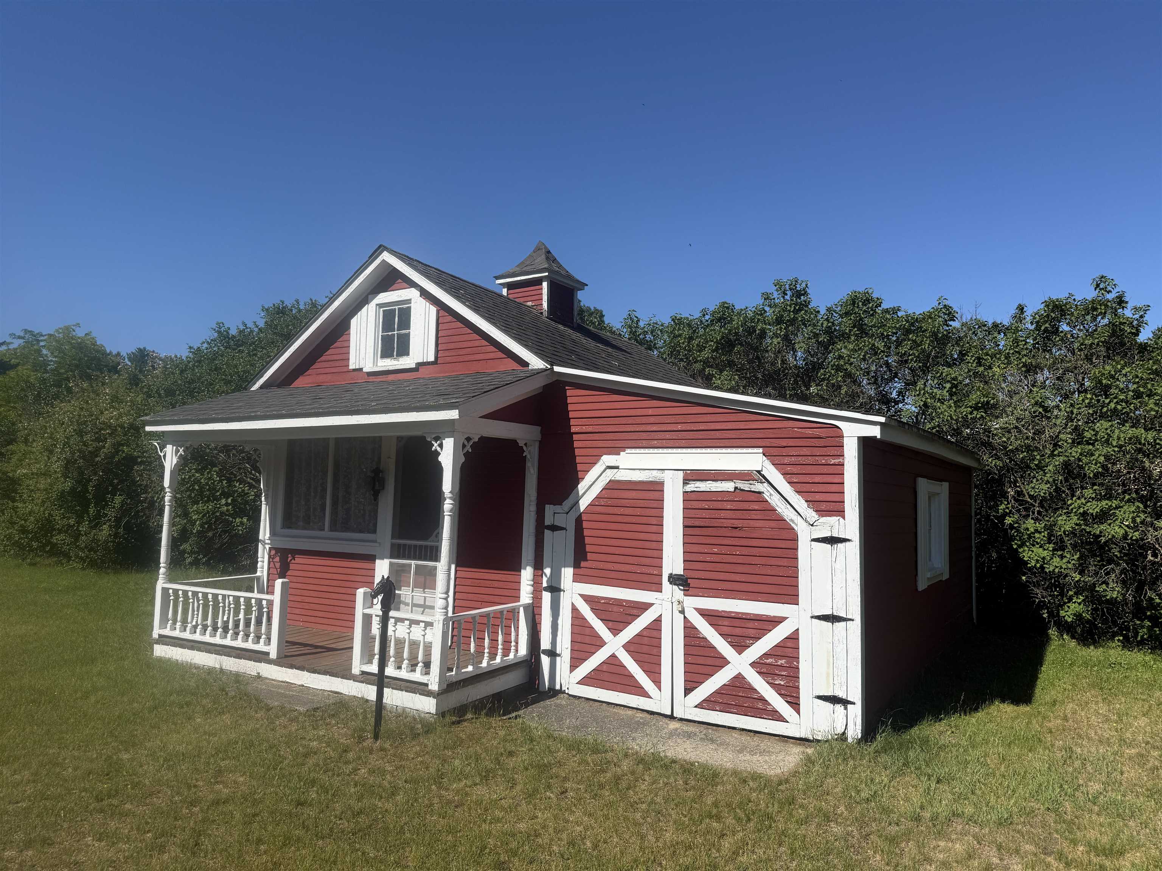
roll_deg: +1.0
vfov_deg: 56.8
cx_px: 581
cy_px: 436
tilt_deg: +4.7
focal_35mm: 24
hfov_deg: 71.6
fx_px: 806
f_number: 1.78
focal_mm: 6.76
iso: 80
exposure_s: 1/6173
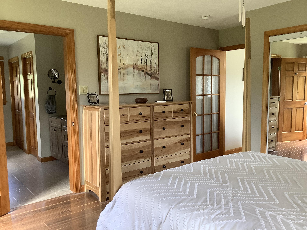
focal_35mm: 31
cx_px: 154
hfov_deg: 58.4
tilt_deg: -6.0
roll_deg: +0.3
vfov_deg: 45.4
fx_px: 275
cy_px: 115
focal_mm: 3.3
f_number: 2.4
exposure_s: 1/60
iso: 125
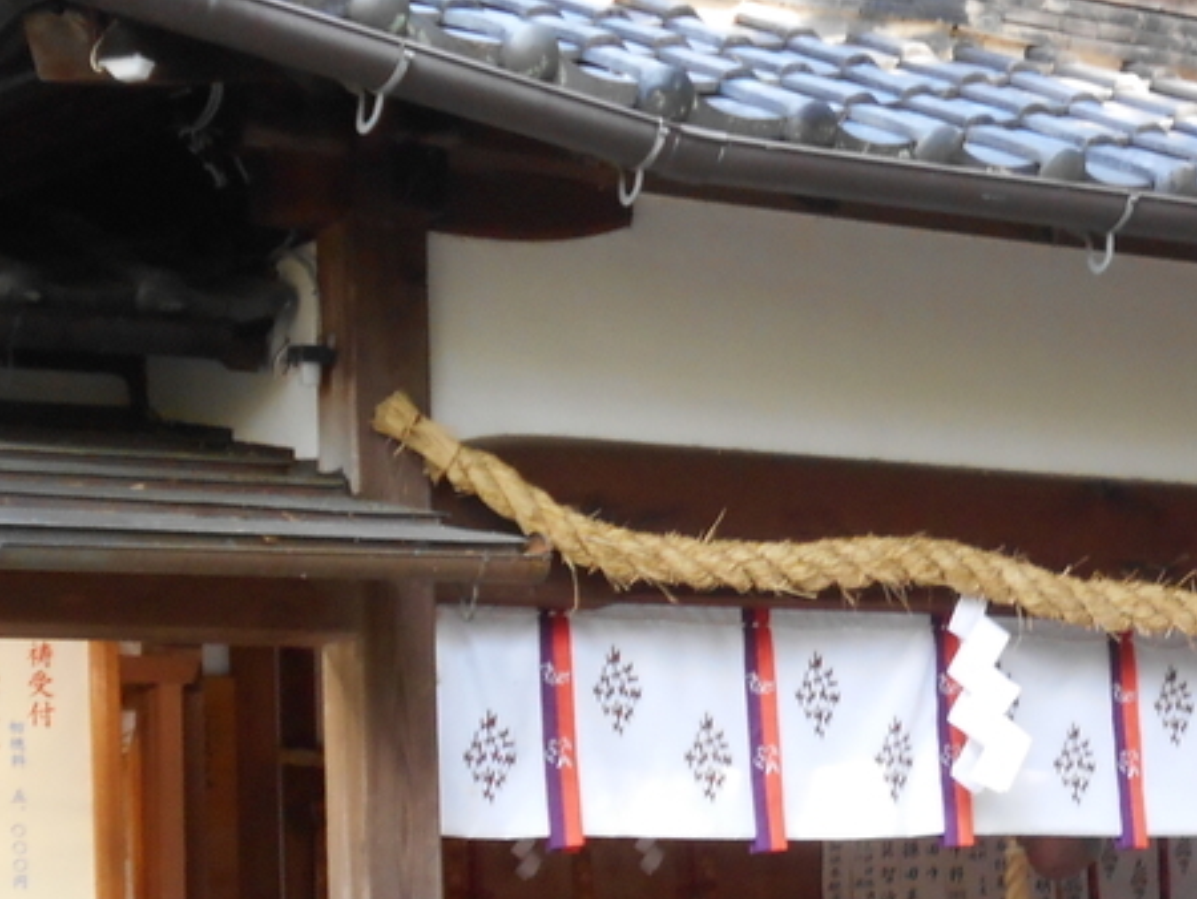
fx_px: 3598
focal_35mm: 104
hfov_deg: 18.3
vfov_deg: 14.2
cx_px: 1229
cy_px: 700
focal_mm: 6.7
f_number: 3.9
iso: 160
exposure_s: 1/30
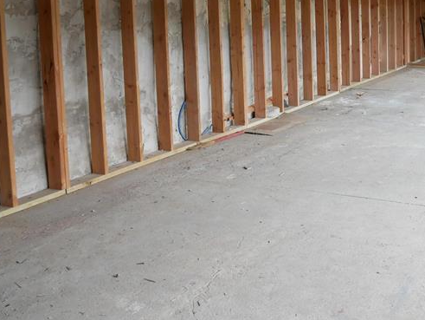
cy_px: 36
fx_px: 614
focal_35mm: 50
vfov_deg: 28.1
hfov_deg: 36.7
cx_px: 348
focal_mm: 12
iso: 400
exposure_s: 1/60
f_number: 3.5
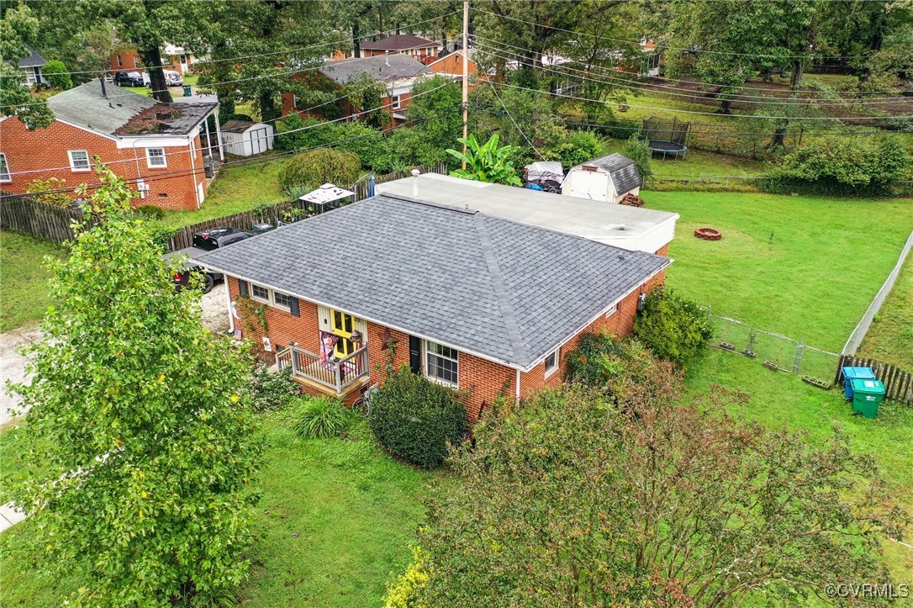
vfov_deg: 46.4
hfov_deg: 65.5
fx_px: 710
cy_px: 304
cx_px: 456
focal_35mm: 28
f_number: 2.8
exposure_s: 1/20
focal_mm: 10.26
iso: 250
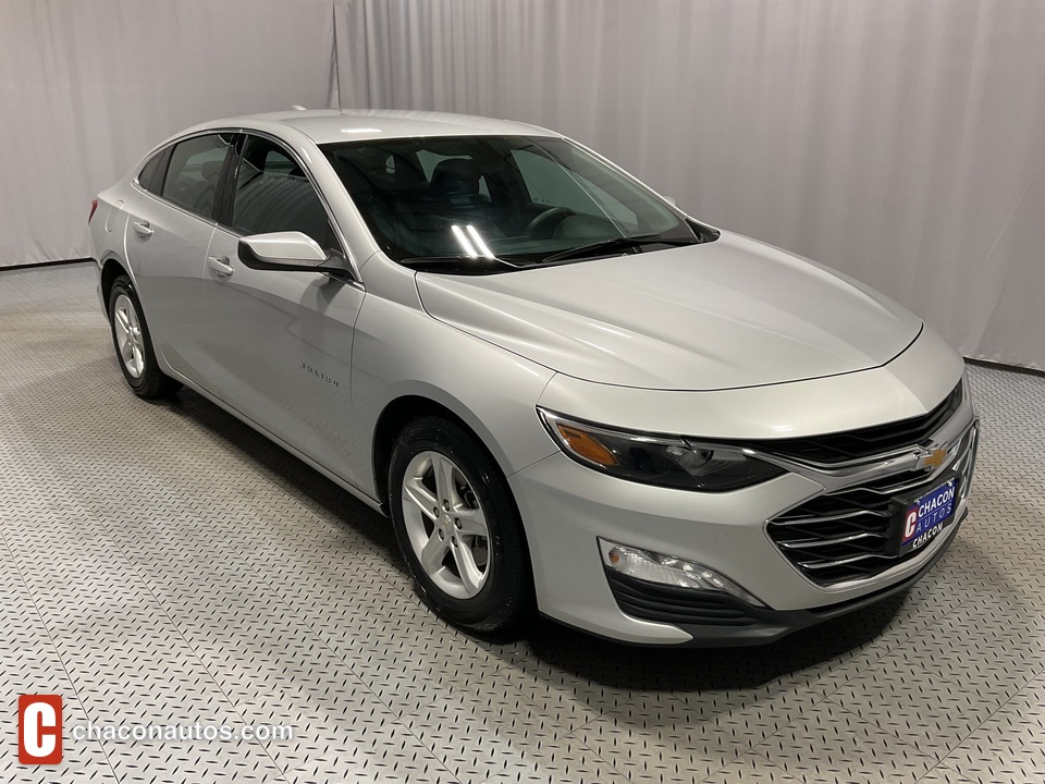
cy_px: 392
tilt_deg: -19.5
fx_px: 875
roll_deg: +0.0
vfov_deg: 48.2
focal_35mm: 29
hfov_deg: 61.7
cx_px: 522
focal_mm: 3
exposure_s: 1/60
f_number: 1.8
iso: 32
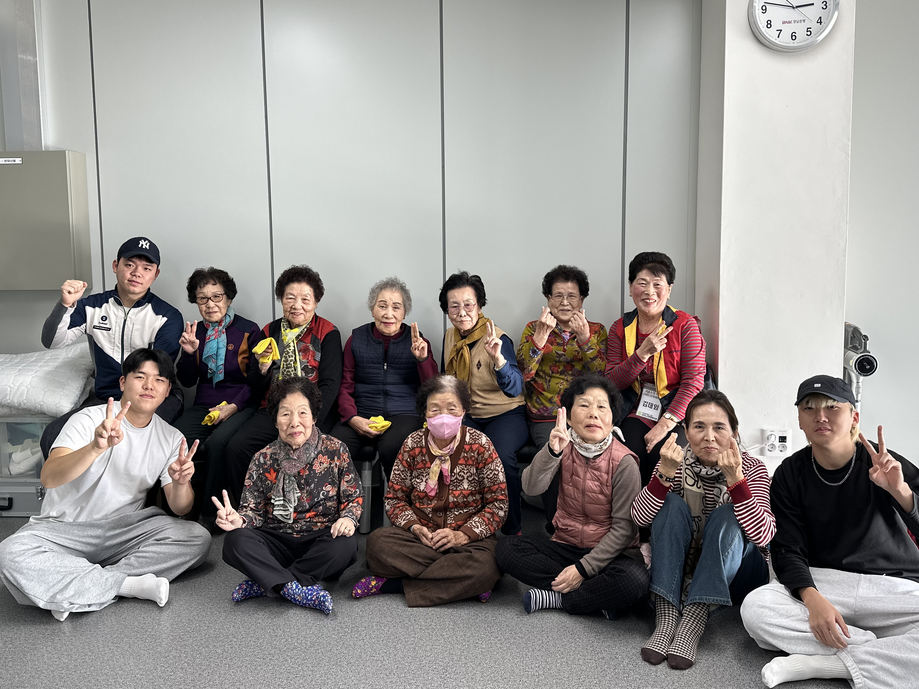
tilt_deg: -5.1
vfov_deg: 48.1
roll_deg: +0.3
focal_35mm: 29
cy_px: 300
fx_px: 770
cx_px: 454
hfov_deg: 61.7
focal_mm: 6.86
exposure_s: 1/120
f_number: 1.78
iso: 64
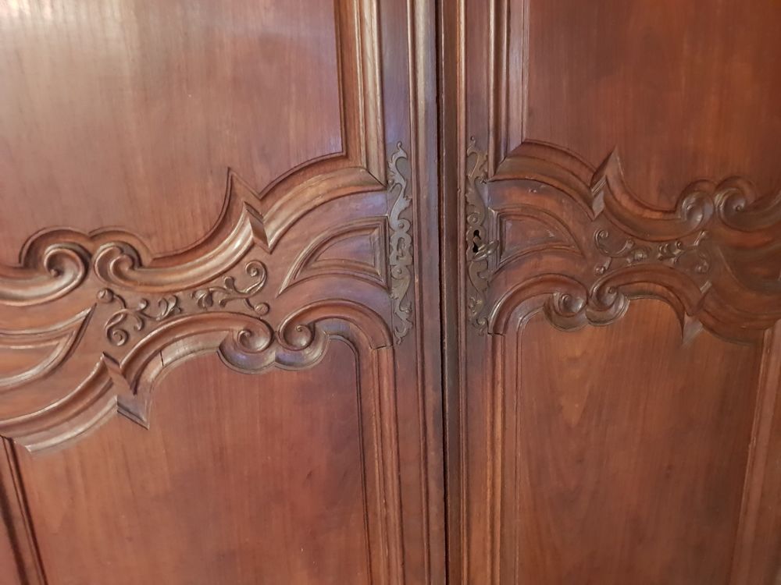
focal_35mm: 26
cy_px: 292
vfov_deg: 53.1
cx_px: 390
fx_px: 587
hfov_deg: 67.3
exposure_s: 1/10
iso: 500
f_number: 1.5
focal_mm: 4.3
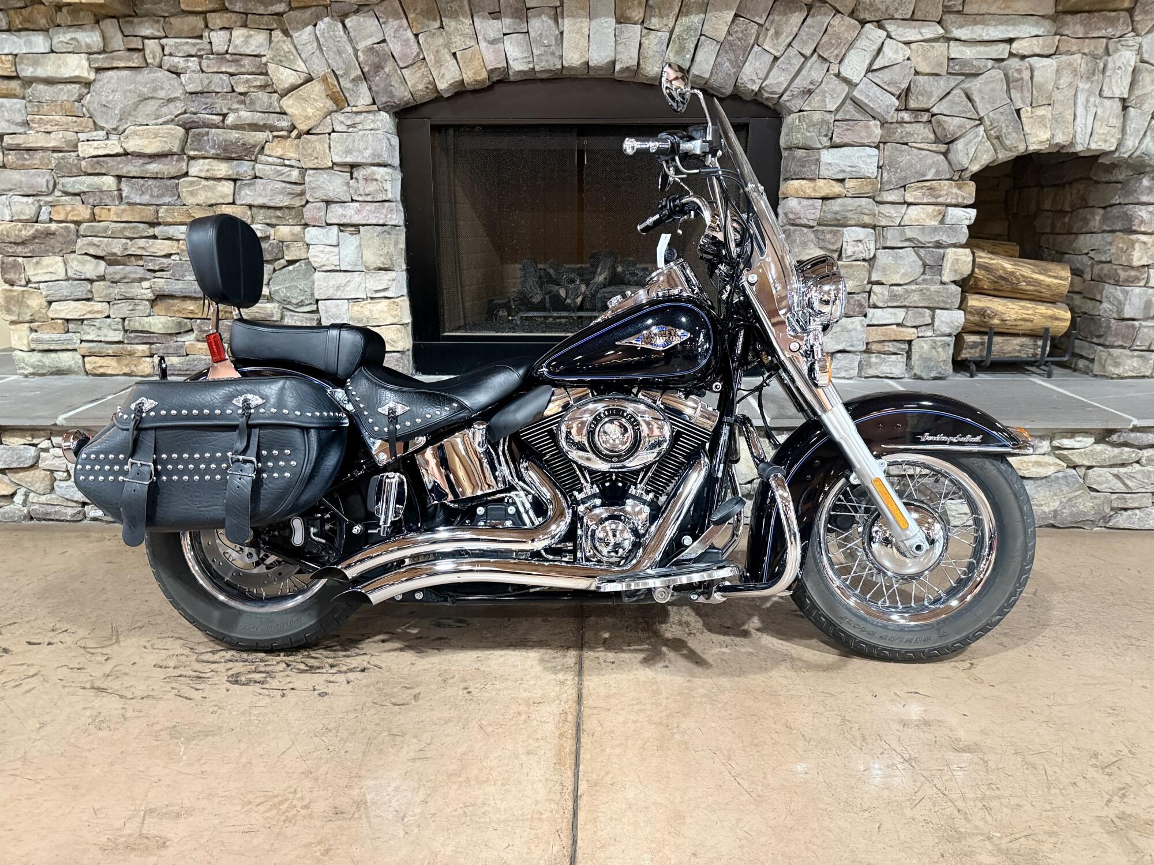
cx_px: 577
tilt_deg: -14.7
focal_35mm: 24
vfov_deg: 56.8
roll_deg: +0.6
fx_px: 800
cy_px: 432
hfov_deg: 71.6
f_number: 1.78
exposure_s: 1/60
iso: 400
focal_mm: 6.76
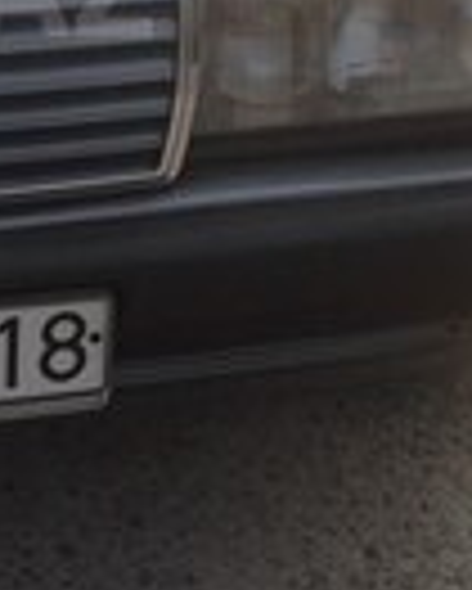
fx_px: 2128
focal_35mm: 122
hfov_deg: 12.2
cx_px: -193
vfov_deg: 15.4
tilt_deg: -18.2
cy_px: -14
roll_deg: -0.4
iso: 50
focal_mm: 4.12
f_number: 2.4
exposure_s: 1/1323
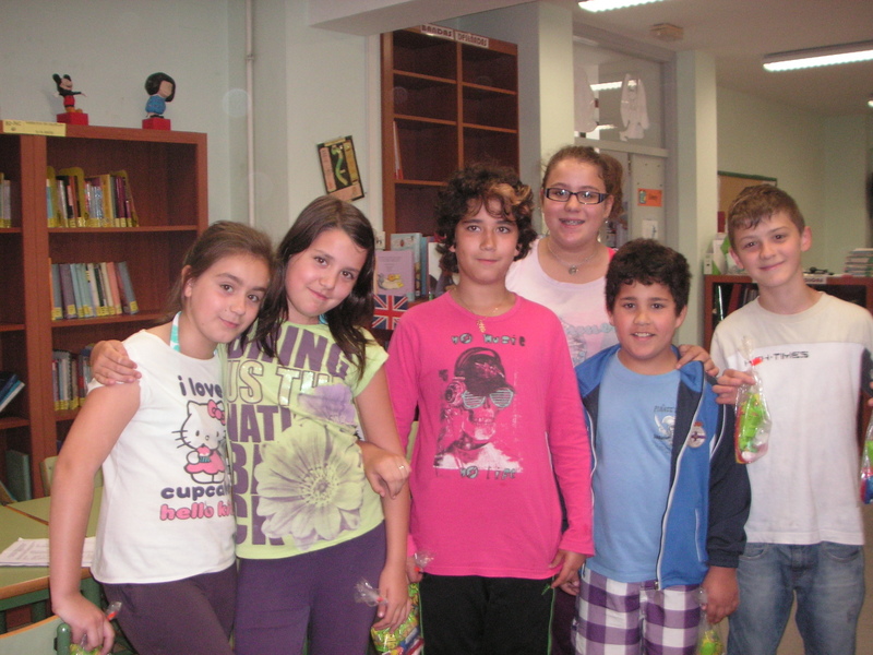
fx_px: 958
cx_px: 436
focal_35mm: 38
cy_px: 328
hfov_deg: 49.0
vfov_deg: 37.7
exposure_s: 1/45
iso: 160
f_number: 3.3
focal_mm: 6.3
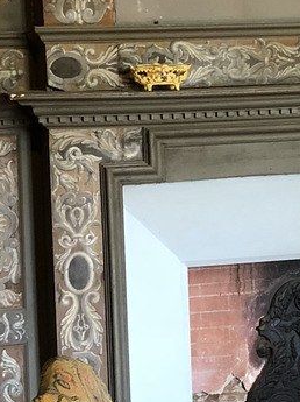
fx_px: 1505
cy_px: 146
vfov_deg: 15.2
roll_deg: +2.1
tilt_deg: +0.5
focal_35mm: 130
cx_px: 244
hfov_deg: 11.3
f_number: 1.8
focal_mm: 4
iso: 80
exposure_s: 1/17
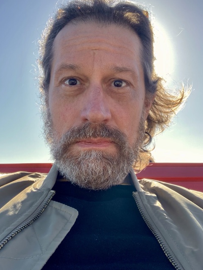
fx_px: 312
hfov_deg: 36.0
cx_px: 90
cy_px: 146
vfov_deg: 46.7
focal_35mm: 40
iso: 20
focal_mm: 2.87
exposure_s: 1/316
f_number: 2.2
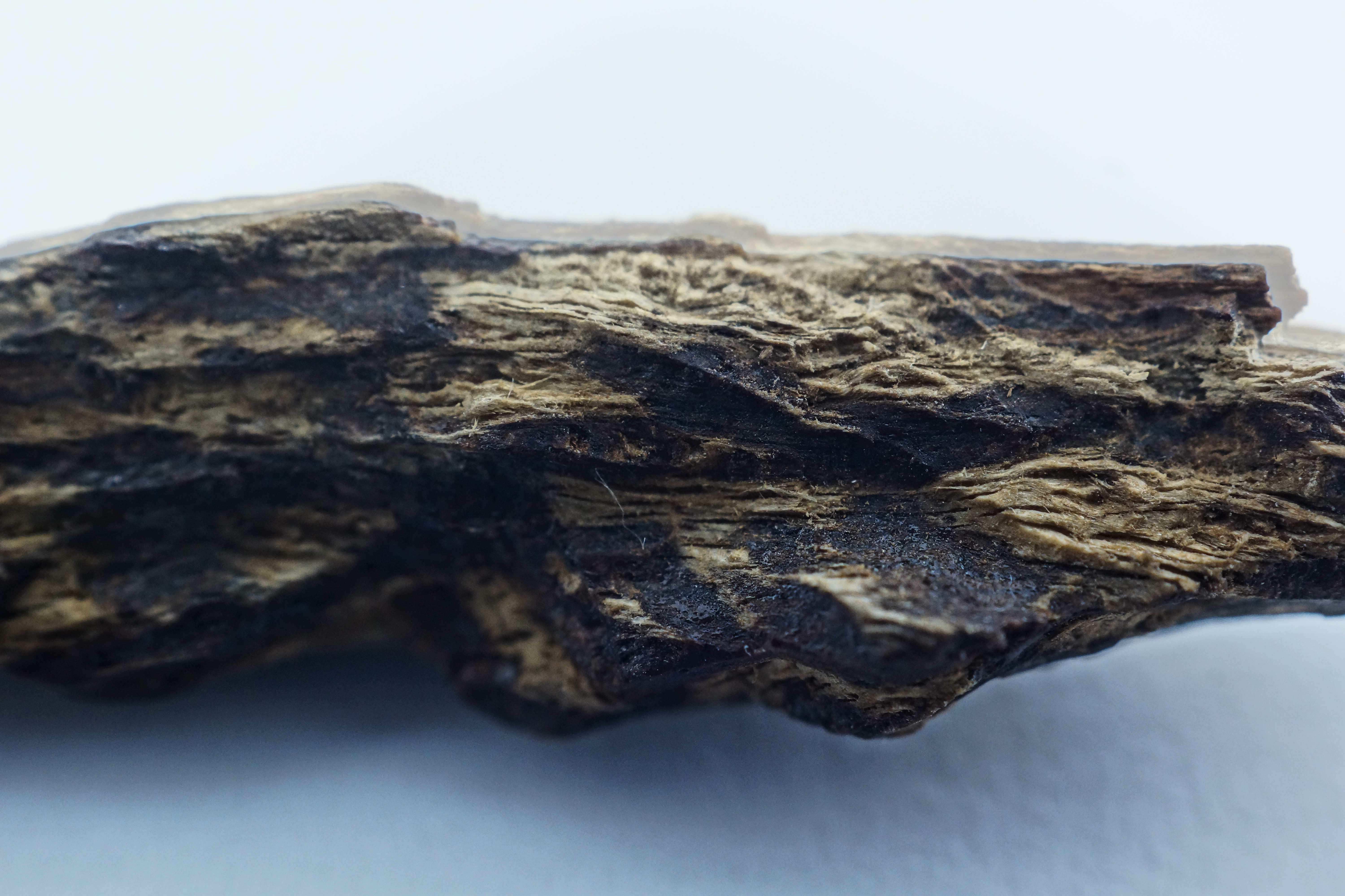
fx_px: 1681
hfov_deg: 43.6
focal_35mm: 45
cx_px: 672
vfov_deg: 29.9
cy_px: 448
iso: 800
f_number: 5.6
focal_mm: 30
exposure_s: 1/160
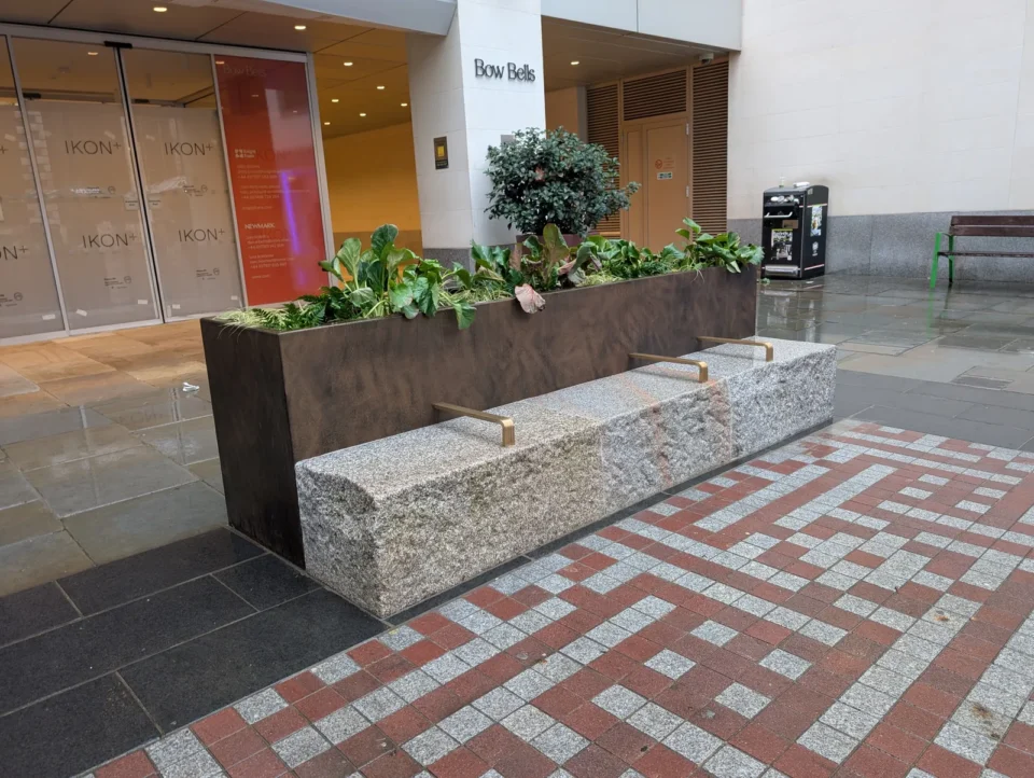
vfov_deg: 56.9
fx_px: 718
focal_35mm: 24
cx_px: 517
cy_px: 389
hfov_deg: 71.5
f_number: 1.68
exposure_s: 1/38.4
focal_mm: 6.9
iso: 74
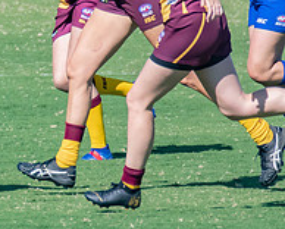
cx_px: -182
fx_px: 28018
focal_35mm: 3315
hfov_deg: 0.6
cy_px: 71
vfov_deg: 0.5
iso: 1000
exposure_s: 1/2500
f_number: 8
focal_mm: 600
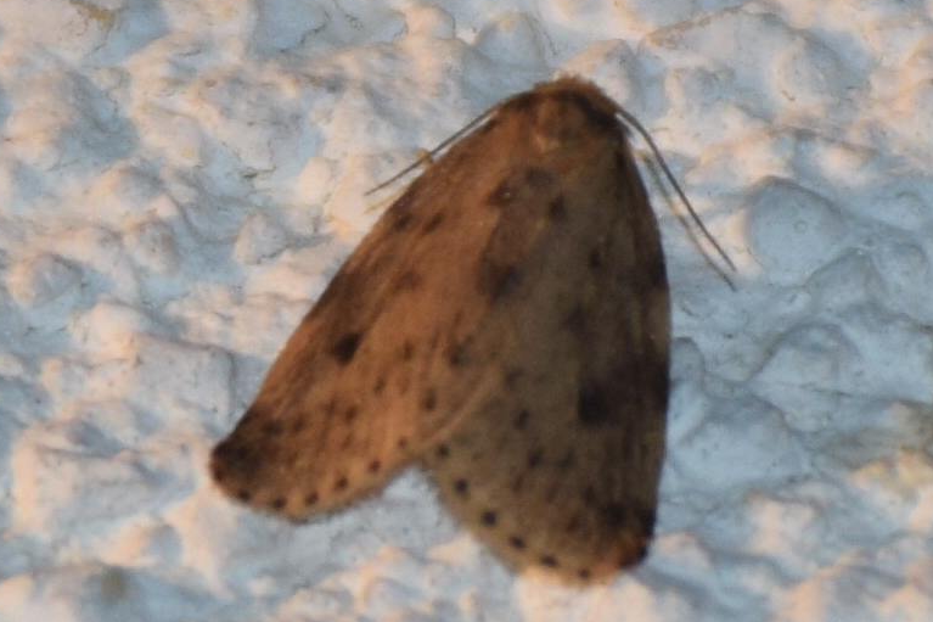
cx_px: 354
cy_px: 332
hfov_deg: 7.8
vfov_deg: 5.2
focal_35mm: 263
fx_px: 6814
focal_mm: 140
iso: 320
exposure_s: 1/160
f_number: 5.6
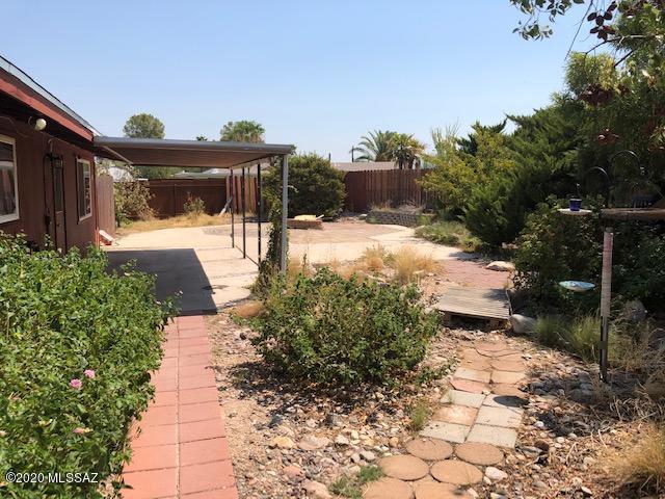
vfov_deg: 49.7
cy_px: 250
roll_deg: -0.9
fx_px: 538
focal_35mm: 28
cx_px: 332
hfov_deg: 63.4
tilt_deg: -5.0
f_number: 1.8
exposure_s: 1/2433
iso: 20
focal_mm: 3.99
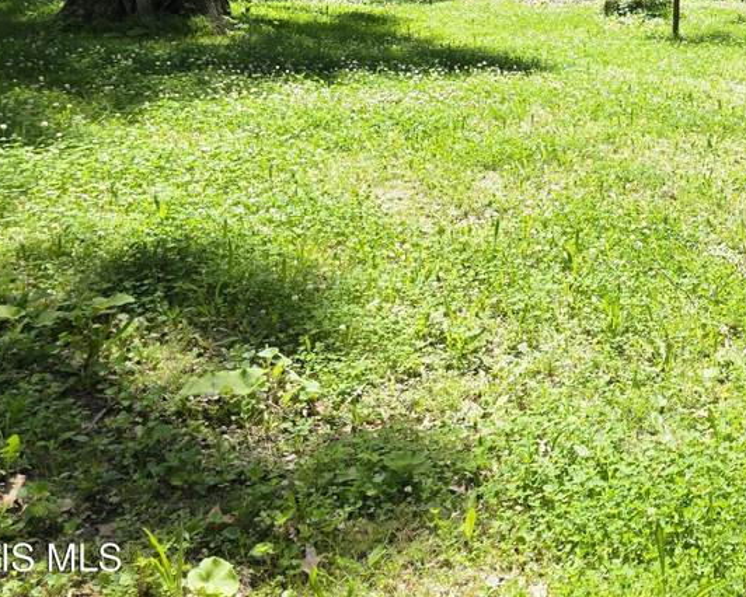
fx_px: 1193
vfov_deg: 26.1
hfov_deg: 31.1
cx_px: 811
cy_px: -53
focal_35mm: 54
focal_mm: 6.3
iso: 80
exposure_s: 1/1422
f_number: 1.7
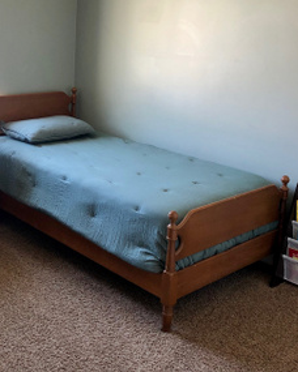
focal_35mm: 46
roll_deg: -2.6
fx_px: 507
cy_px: 115
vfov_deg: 39.7
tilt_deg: -9.5
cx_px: 68
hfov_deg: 32.0
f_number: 1.8
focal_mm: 4
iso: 40
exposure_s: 1/20
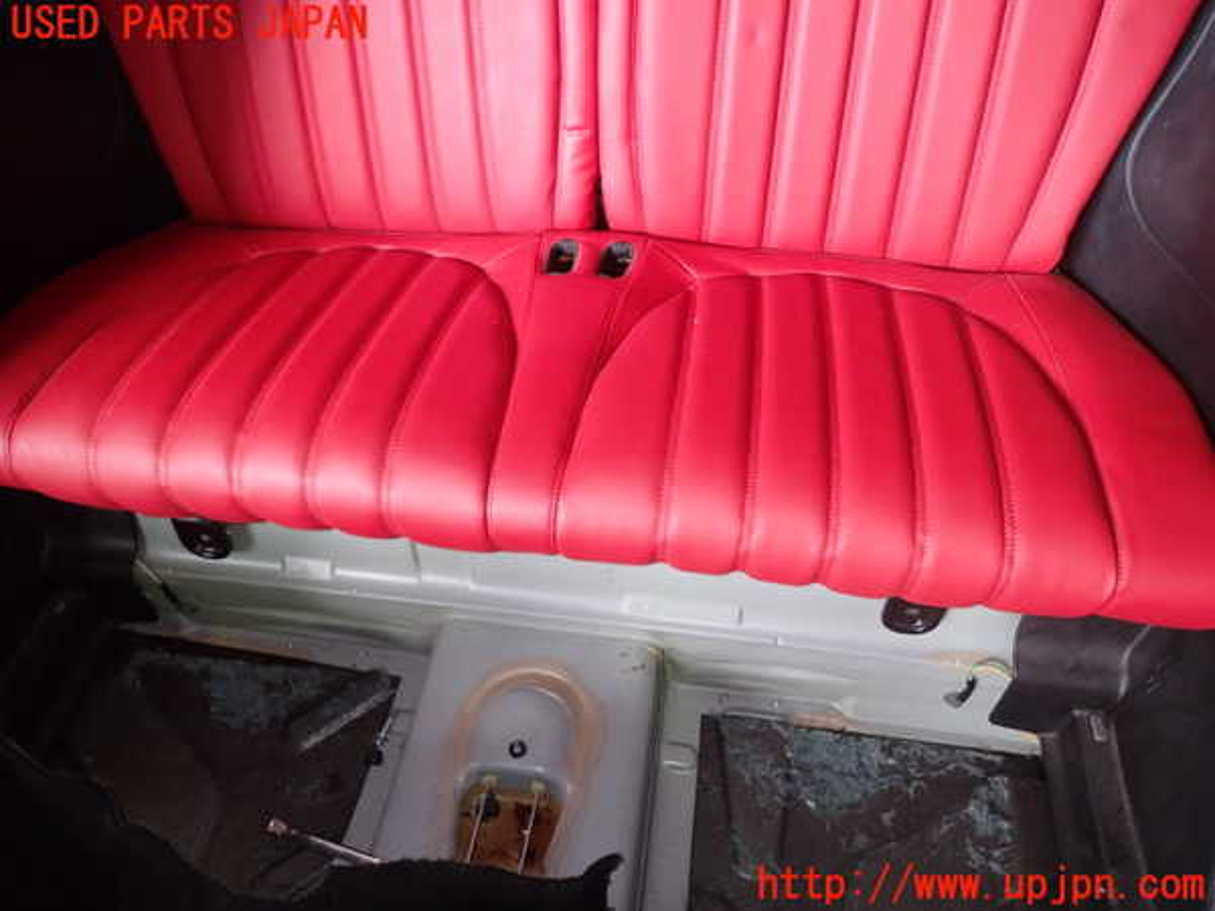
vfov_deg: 54.9
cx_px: 608
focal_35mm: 25
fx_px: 877
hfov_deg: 69.4
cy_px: 456
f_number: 2
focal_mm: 4.5
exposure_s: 1/30
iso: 200
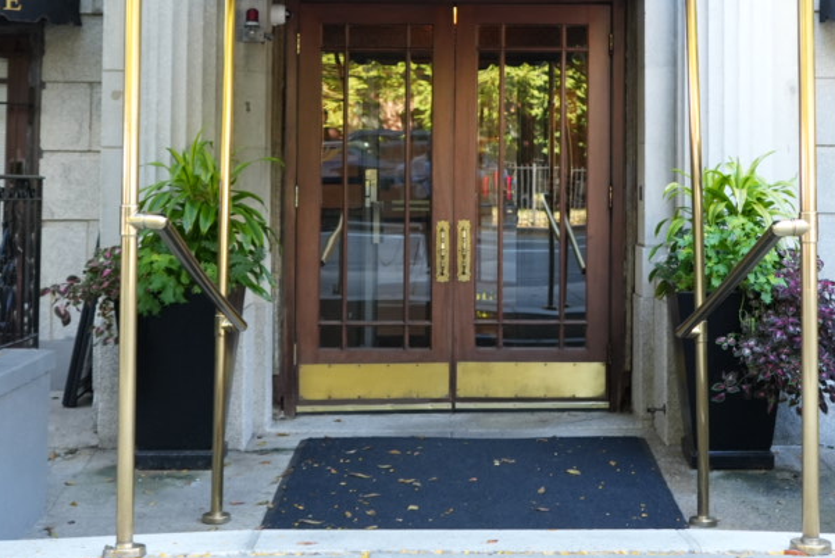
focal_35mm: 78
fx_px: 1811
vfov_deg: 17.2
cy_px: 28
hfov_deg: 25.9
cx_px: 492
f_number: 3.5
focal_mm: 29
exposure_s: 1/320
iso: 1000
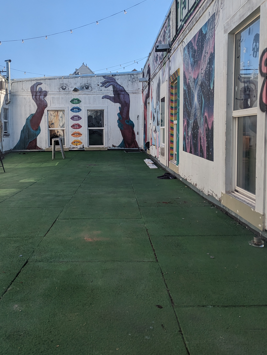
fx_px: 339
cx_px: 113
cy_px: 155
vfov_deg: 55.2
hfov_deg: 42.8
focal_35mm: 33
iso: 47
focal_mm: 6.81
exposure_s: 1/1887
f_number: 1.85
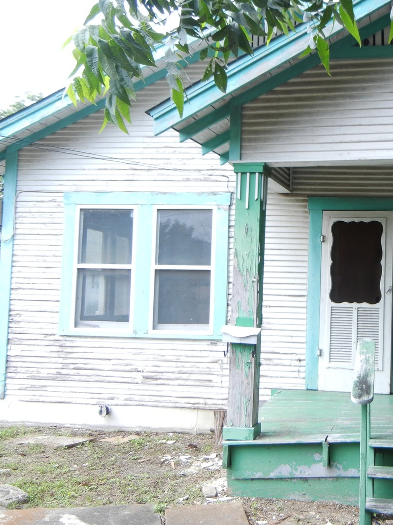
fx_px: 621
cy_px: 261
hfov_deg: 33.6
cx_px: 338
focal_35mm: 41
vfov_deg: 45.8
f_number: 3.5
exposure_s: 1/228
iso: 160
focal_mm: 5.4
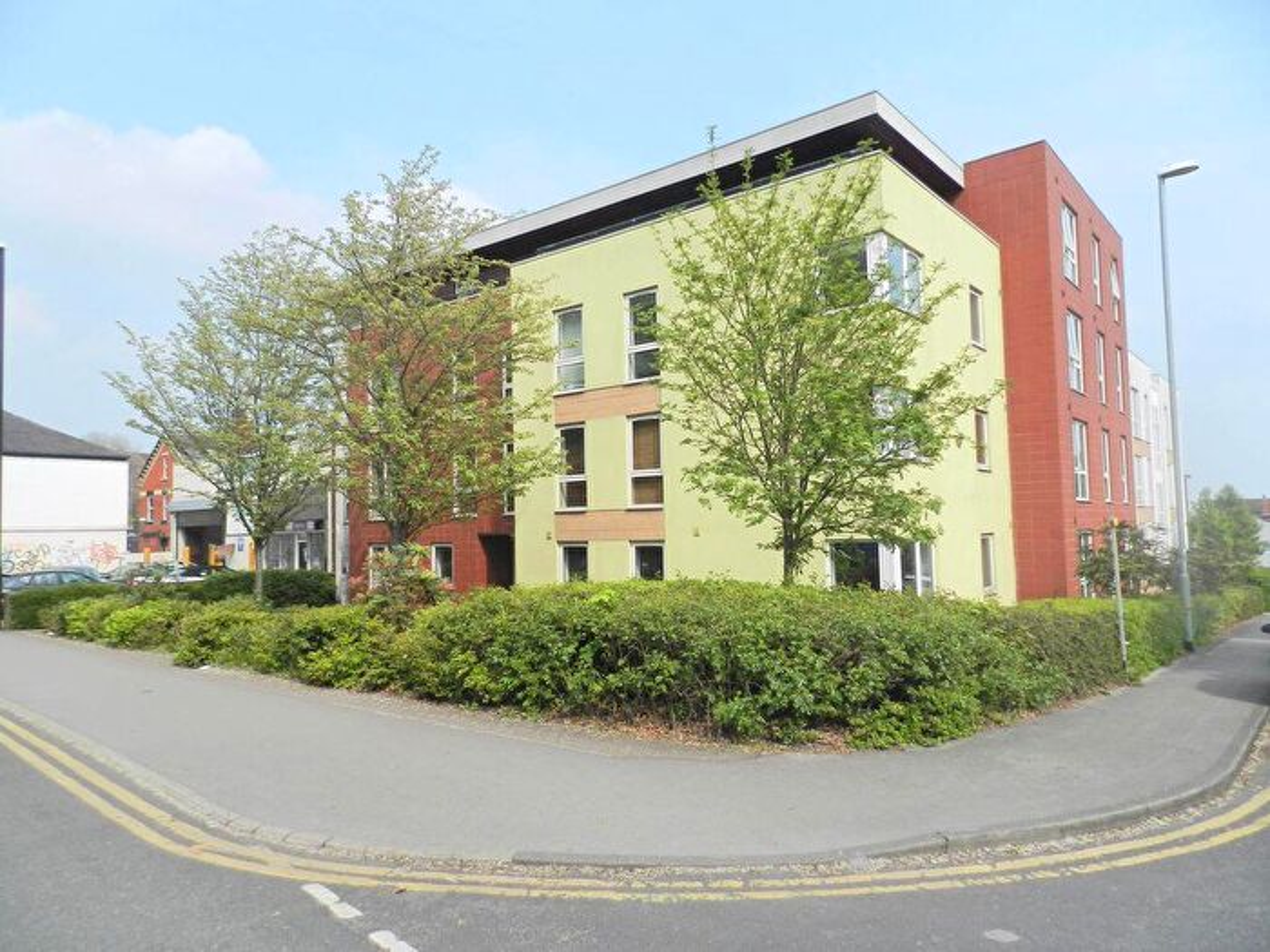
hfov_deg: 73.9
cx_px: 635
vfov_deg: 58.9
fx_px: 844
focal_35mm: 23
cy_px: 476
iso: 160
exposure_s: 1/1500
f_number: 3.4
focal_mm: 4
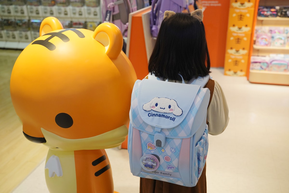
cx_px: 144
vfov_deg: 35.9
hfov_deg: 51.9
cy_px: 96
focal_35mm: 37
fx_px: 297
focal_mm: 37
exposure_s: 1/160
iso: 1600
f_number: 4
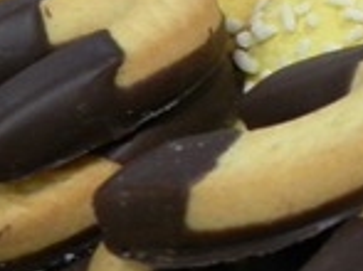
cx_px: 766
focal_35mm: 100
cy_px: -113
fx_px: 1048
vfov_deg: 14.0
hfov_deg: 15.1
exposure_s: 1/15
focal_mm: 4
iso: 400
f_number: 3.4
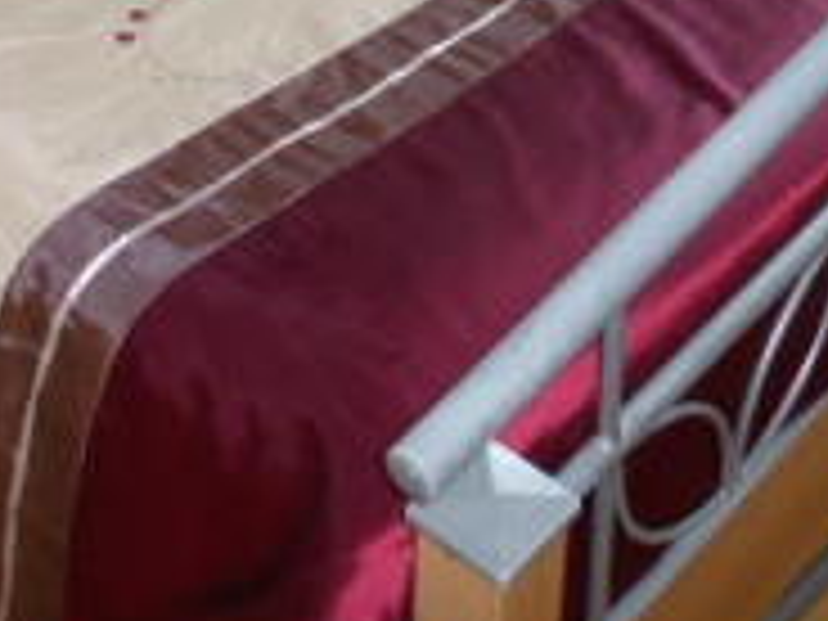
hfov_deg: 25.6
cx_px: 331
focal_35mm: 76
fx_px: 1818
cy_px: -344
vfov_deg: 17.2
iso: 250
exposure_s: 1/60
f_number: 3.3
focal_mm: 4.3
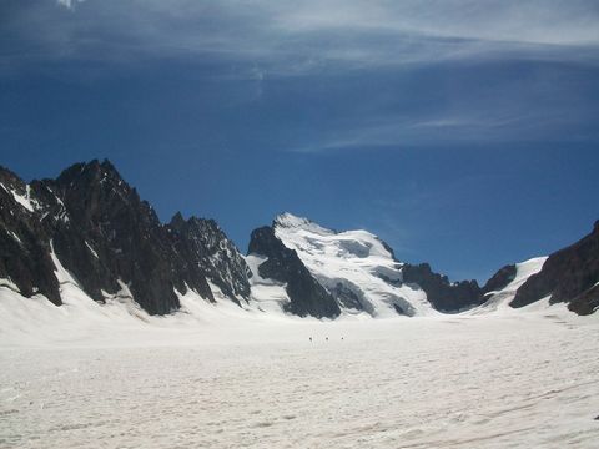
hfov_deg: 54.0
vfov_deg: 41.8
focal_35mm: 34
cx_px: 300
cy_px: 224
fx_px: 588
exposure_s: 1/1401
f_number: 5.5
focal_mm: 5.7
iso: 80
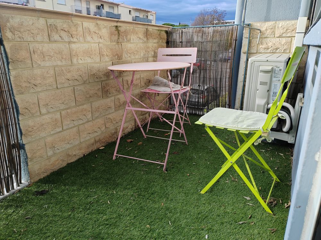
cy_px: 120
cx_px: 160
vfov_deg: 51.4
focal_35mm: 27
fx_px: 250
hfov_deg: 65.3
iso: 100
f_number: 1.9
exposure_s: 1/290
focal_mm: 5.52
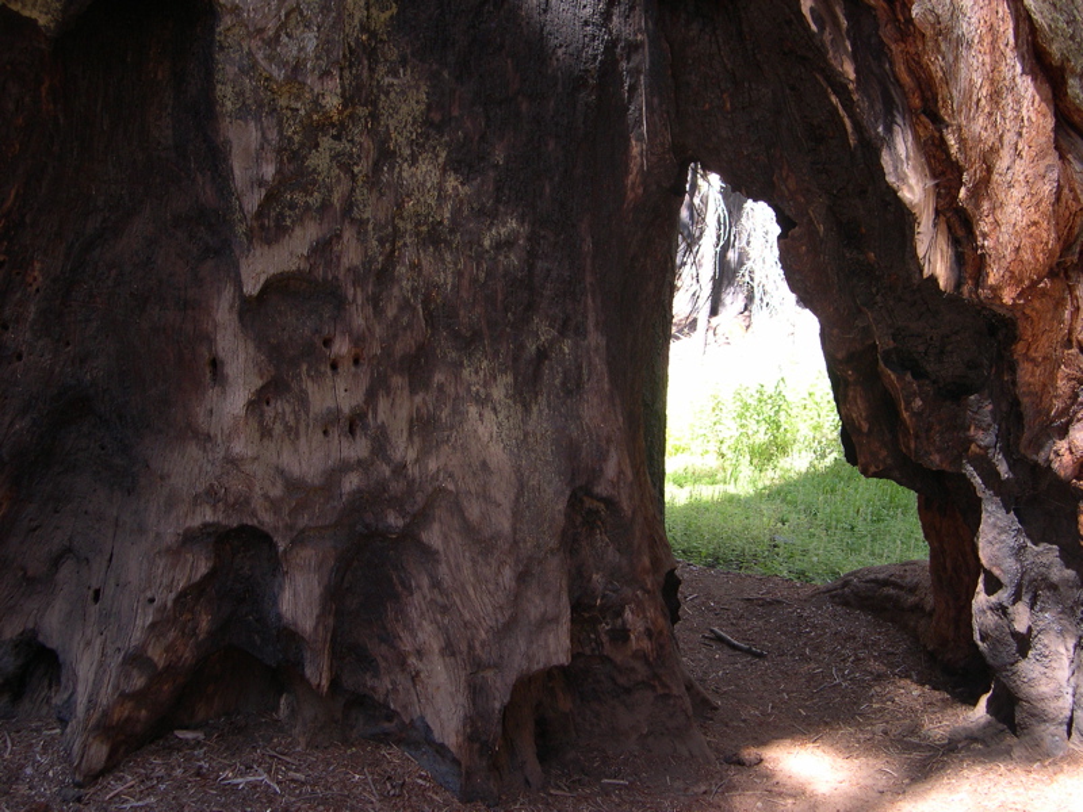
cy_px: 406
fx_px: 1189
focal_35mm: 38
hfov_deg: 49.0
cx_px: 542
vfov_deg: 37.7
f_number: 2.8
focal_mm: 8
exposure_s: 1/46.3
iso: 100
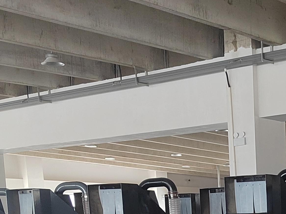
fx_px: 636
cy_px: 318
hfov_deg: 23.2
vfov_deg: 17.3
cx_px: 345
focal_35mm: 77
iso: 1303
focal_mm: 5.52
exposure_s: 1/120
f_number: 1.9
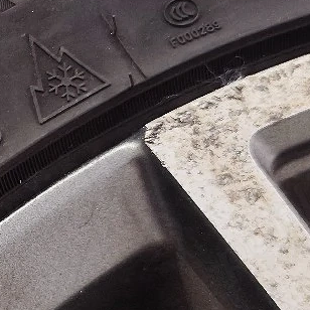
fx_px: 669
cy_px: 201
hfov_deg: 22.3
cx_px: -132
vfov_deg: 26.0
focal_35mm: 66
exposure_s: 1/50
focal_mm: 7.01
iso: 700
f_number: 1.69
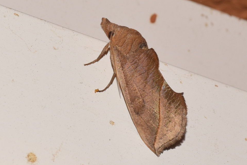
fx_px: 1448
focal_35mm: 211
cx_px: 123
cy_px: 82
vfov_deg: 6.5
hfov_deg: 9.8
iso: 400
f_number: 16
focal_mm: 140
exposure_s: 1/160
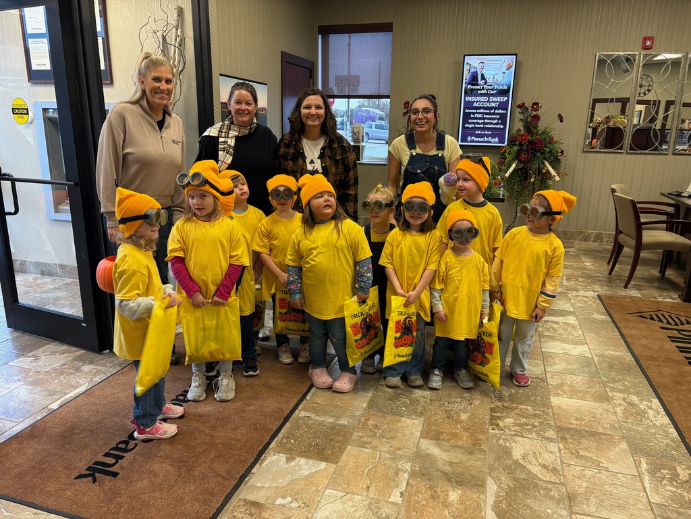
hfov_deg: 67.3
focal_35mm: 26
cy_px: 260
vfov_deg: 53.1
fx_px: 519
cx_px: 346
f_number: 1.6
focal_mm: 5.96
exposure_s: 1/60
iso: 160
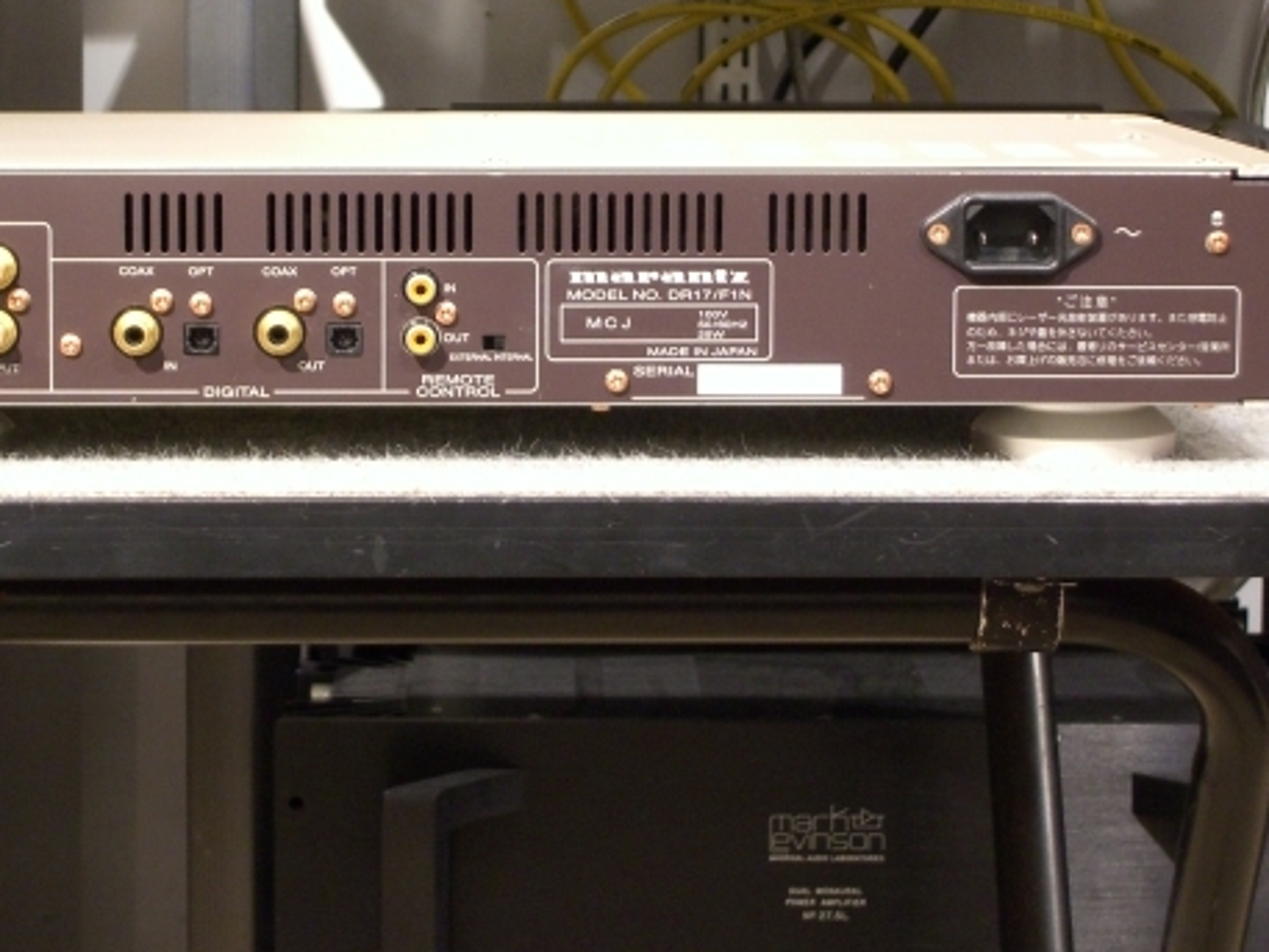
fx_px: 4107
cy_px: 297
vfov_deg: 13.2
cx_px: 483
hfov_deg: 17.5
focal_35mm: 112
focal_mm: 16.6
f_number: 4.4
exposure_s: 1/4
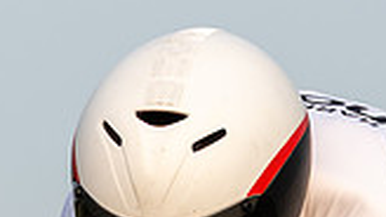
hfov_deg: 2.8
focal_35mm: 766
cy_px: 542
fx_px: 7835
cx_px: 397
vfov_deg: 1.6
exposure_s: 1/1000
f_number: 3.2
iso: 100
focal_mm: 114
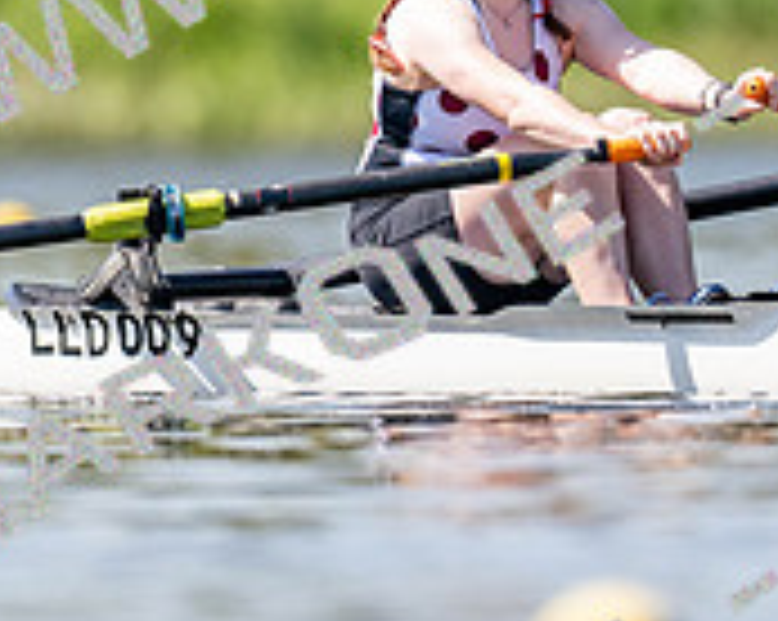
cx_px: 490
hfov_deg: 1.0
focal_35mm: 1890
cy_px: 137
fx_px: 43470
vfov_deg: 0.8
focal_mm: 600
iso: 320
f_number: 4
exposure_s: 1/2500
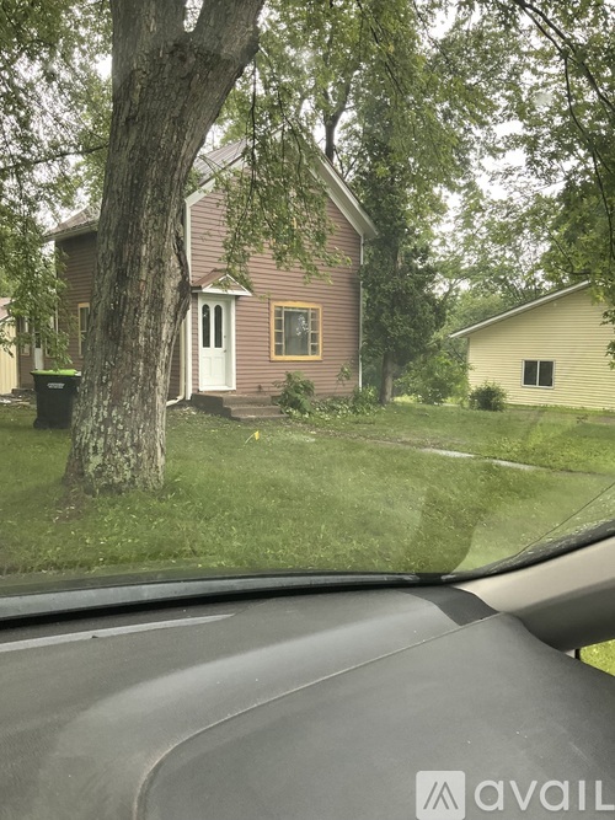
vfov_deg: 61.7
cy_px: 410
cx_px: 308
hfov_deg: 48.2
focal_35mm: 29
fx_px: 687
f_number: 1.8
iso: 64
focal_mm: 3
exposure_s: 1/50
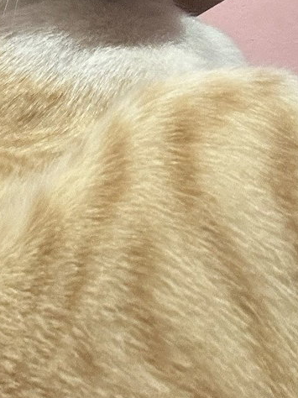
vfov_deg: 23.4
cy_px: -84
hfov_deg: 19.1
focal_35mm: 76
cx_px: 47
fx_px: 873
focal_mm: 2.69
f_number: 1.9
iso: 320
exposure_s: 1/25
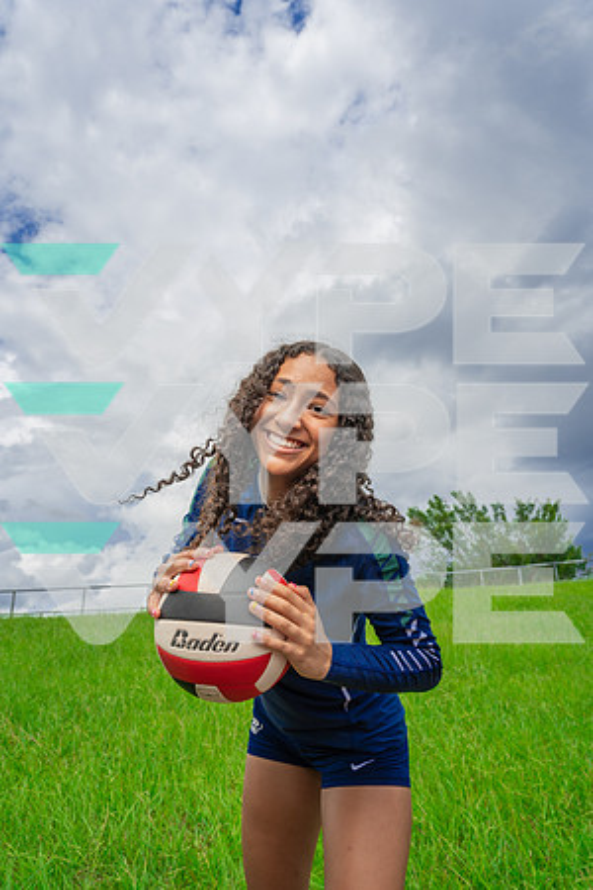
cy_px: 445
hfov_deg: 46.4
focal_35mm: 28
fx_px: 692
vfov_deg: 65.5
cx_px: 296
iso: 250
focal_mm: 28
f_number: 8
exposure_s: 1/500
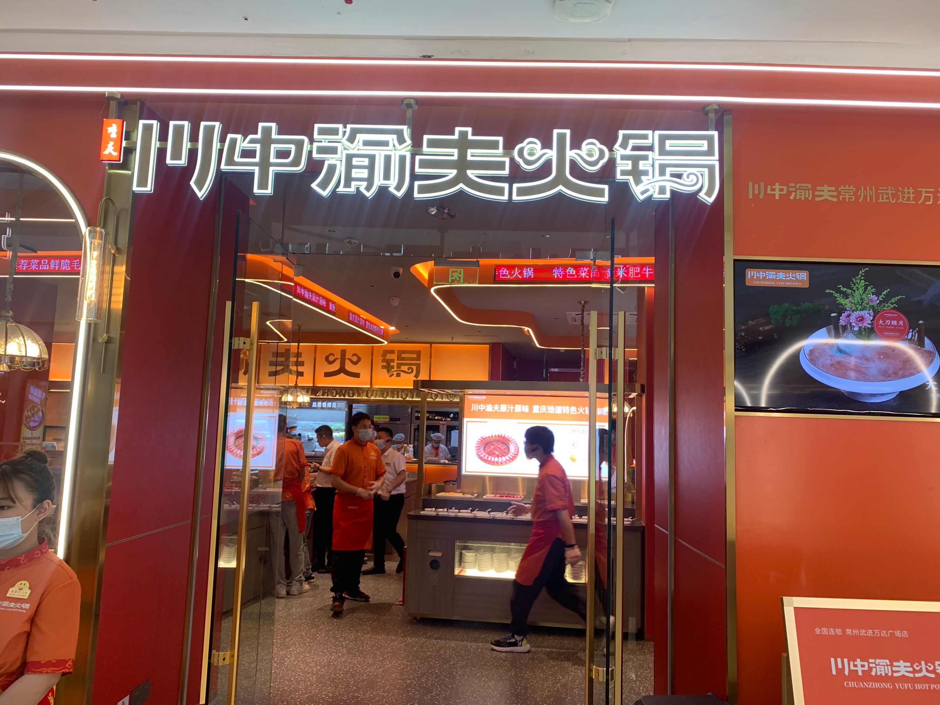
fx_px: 706
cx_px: 470
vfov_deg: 53.1
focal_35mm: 26
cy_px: 352
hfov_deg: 67.3
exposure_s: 1/100
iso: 50
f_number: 1.8
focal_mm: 4.25
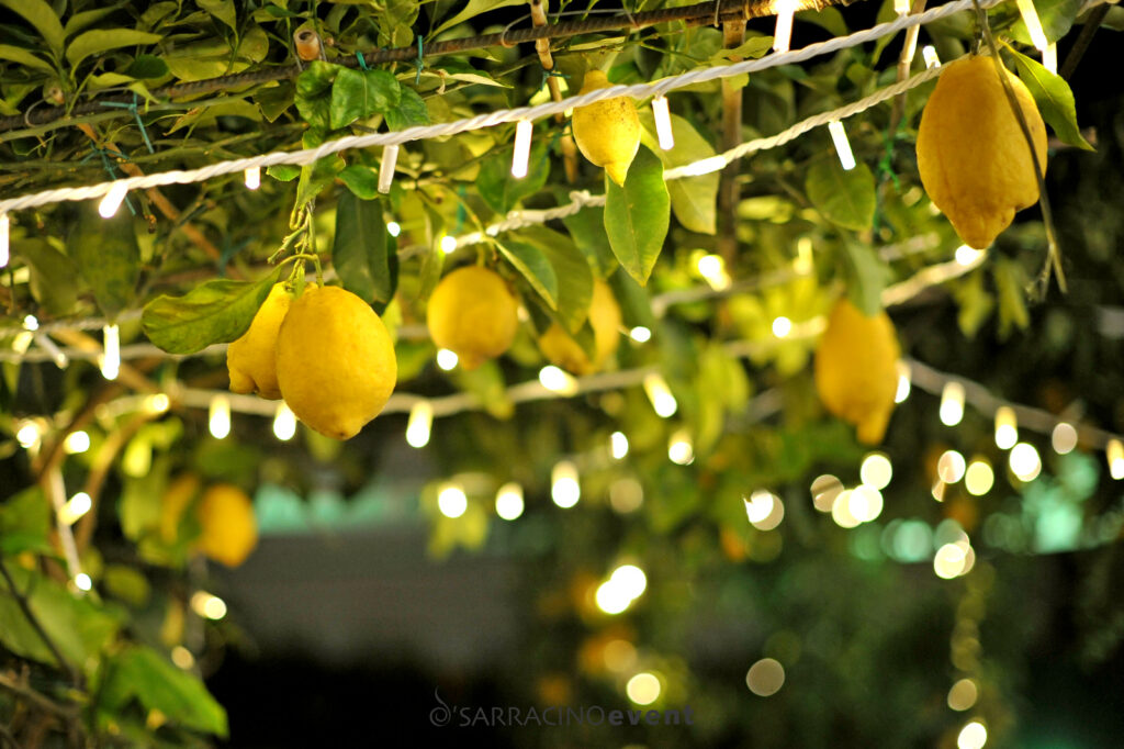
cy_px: 374
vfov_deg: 27.0
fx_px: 1561
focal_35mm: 50
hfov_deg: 39.6
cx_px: 562
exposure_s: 1/160
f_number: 1.8
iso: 2500
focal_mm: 50
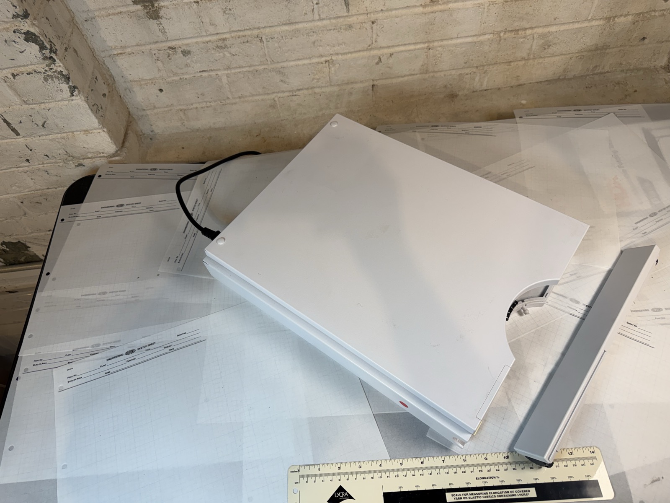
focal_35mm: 24
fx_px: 465
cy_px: 252
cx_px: 335
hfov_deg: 71.6
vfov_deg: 56.8
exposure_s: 1/128
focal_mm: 6.76
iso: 50
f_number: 1.78
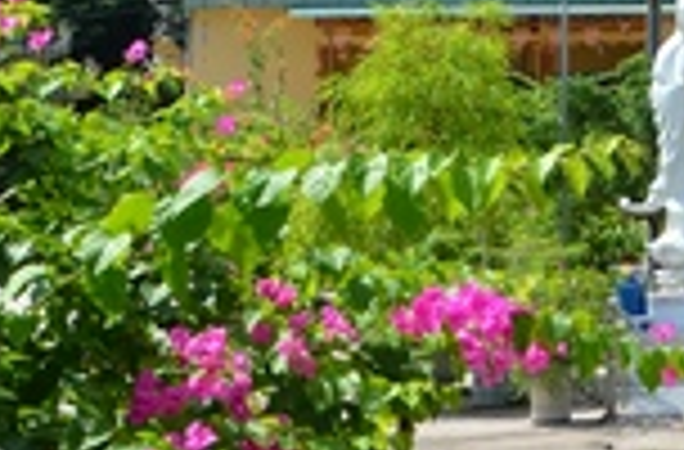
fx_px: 2557
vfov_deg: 9.8
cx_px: 1220
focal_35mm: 135
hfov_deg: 13.7
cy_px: -227
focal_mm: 21
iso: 250
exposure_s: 1/400
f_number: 10
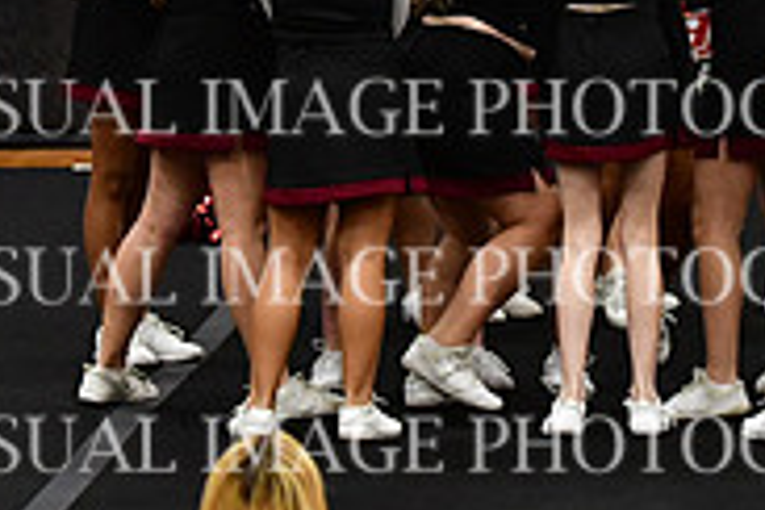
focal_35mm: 333
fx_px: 7076
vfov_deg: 4.1
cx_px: 447
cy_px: 23
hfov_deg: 6.2
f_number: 2.8
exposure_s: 1/800
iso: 4000
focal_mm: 70
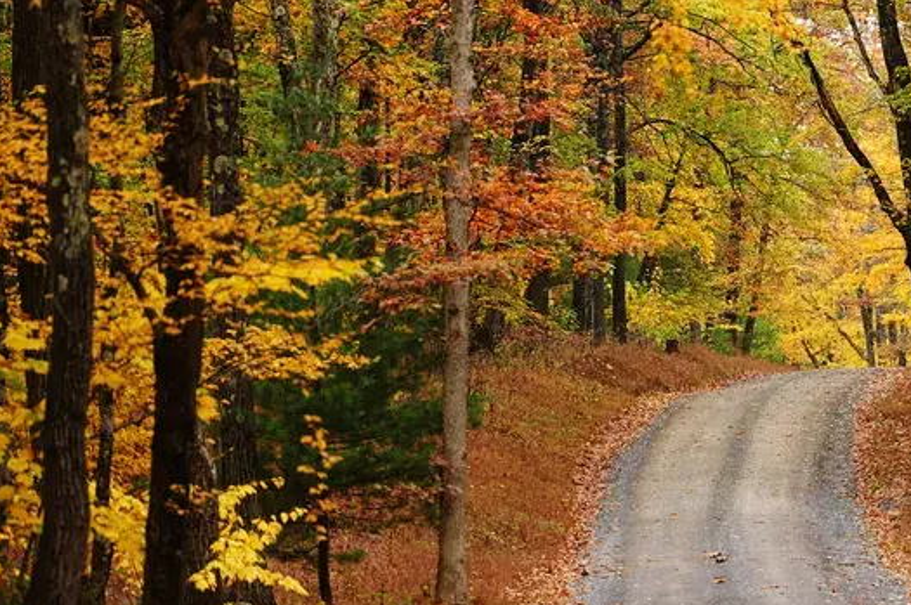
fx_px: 8242
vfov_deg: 4.2
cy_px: 425
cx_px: 678
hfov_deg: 6.3
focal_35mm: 326
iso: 160
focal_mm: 167
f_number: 2.8
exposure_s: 1/160
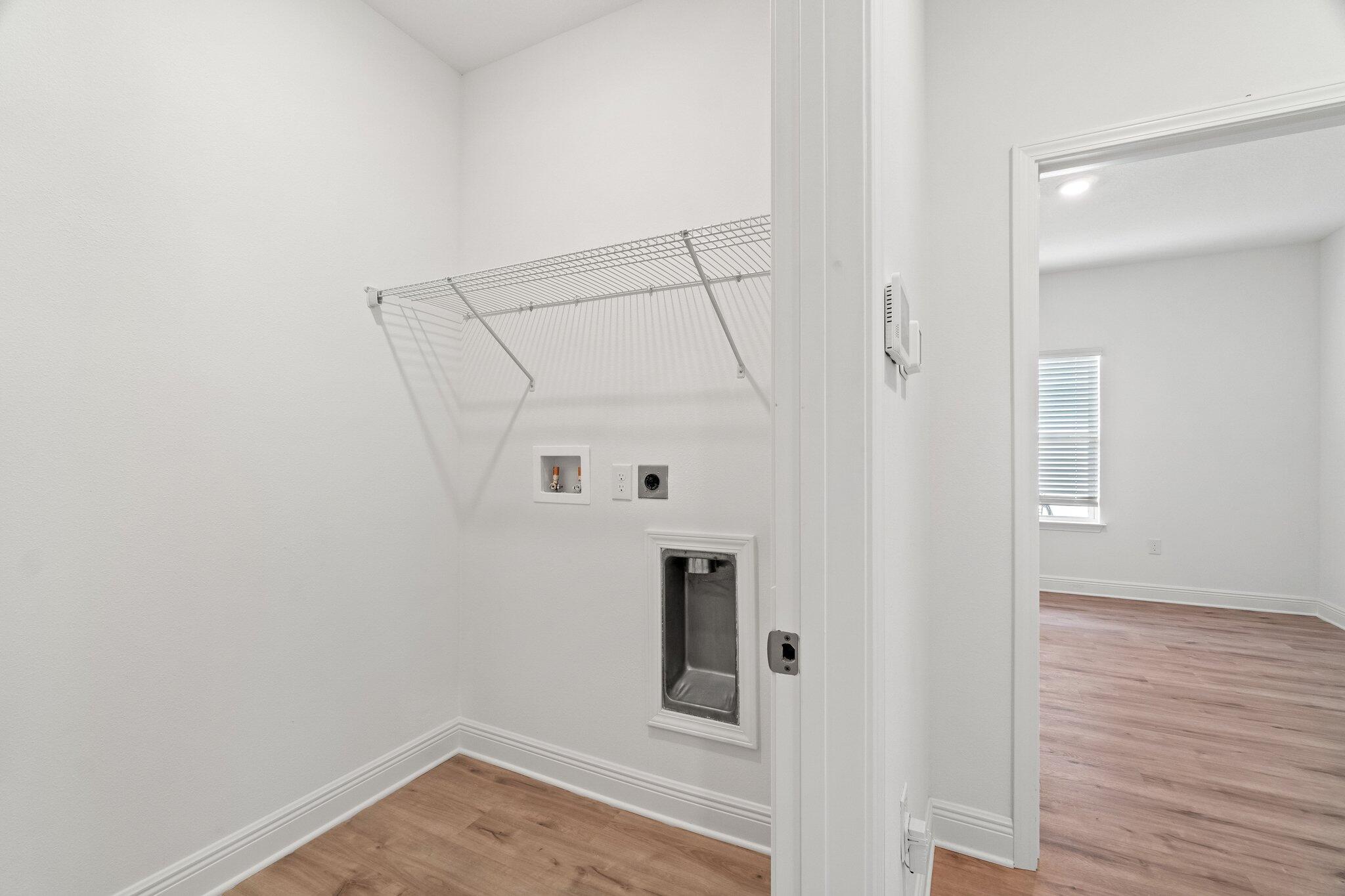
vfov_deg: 77.3
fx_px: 560
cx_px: 672
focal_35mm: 15
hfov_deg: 100.4
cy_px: 448
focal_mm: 10
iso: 800
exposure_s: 1/1.67
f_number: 8
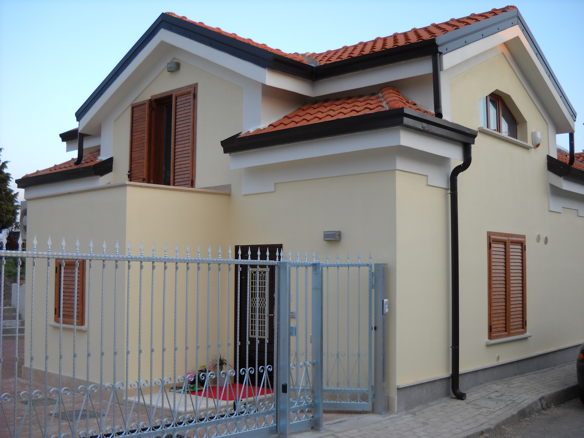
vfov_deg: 35.1
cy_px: 219
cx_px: 292
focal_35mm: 41
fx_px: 692
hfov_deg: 45.8
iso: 64
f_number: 3.1
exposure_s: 1/54
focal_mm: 6.72
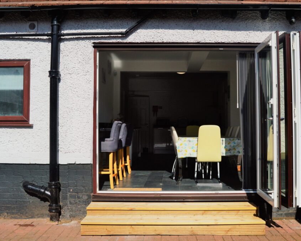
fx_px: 303
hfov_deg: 52.7
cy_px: 121
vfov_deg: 43.4
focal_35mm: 34
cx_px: 165
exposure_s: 1/500
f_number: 11
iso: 220
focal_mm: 20
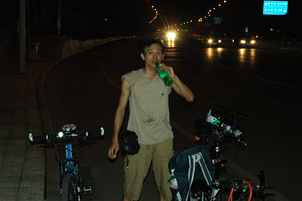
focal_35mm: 69
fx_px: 578
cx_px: 151
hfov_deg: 29.3
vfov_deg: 19.7
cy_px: 100
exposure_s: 1/80
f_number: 7.1
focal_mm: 46
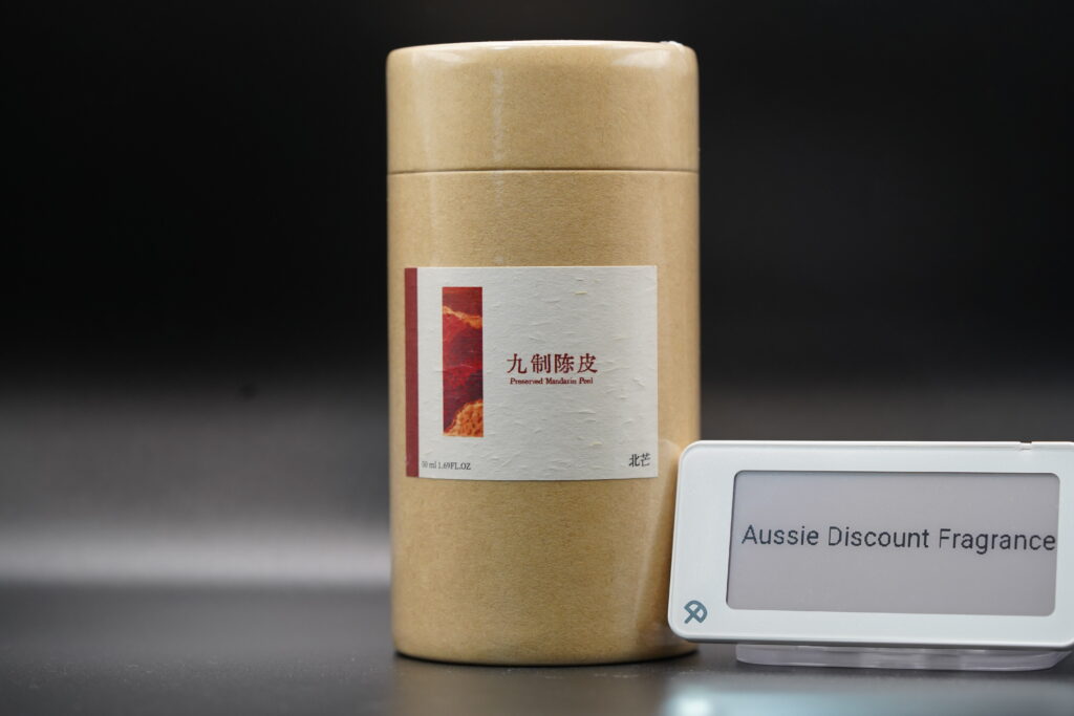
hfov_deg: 22.6
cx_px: 537
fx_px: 2685
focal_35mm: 90
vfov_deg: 15.2
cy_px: 358
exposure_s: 1/100
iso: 1250
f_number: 5
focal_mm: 90
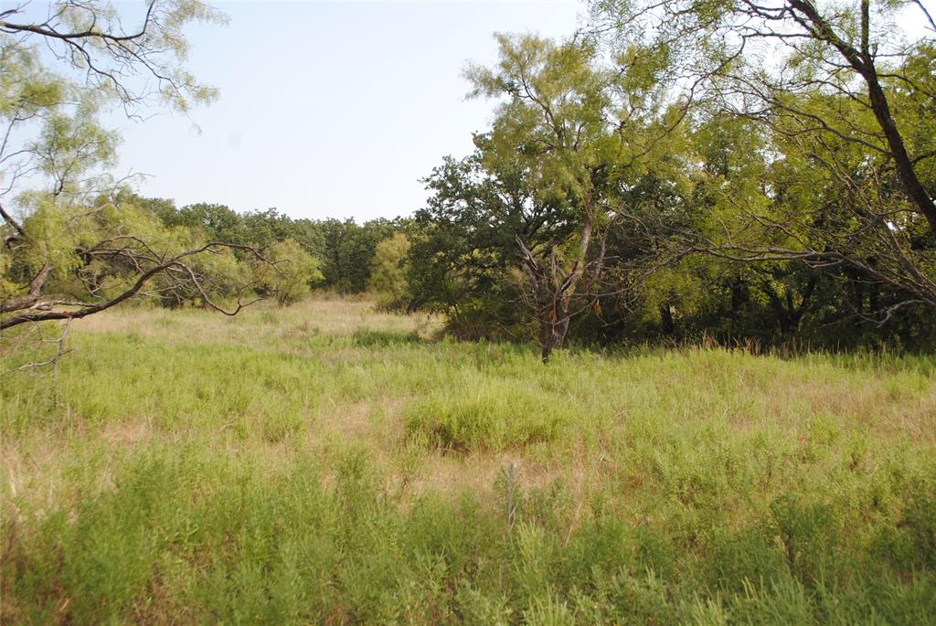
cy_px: 313
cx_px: 468
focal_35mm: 33
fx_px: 859
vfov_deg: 40.1
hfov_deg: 57.2
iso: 100
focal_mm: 22
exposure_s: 1/200
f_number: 7.1
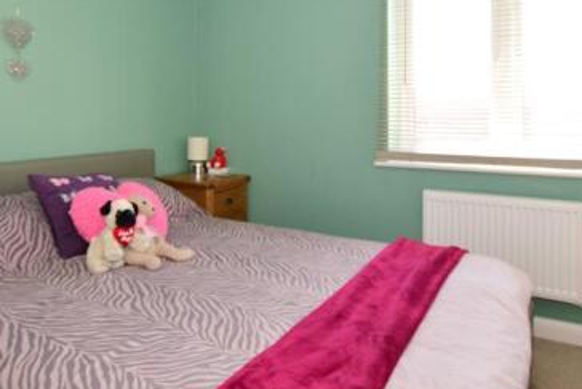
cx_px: 269
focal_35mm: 27
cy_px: 113
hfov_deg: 67.3
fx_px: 437
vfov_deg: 46.8
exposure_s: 1/125
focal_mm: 10
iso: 640
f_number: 6.3
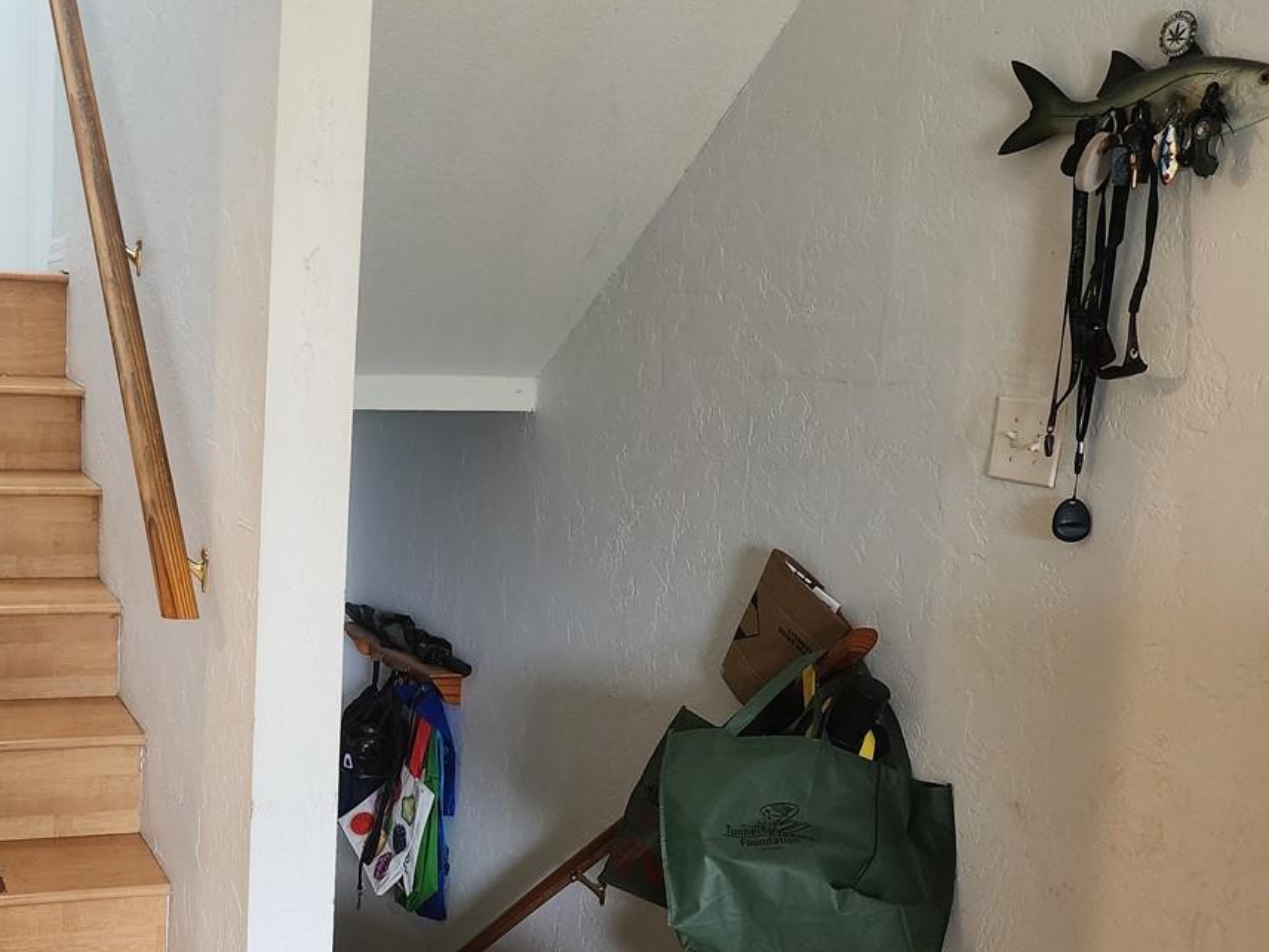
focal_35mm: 43
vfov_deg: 33.5
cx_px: 240
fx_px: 1576
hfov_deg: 41.8
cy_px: 547
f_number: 1.8
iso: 320
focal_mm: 6.4
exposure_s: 1/120
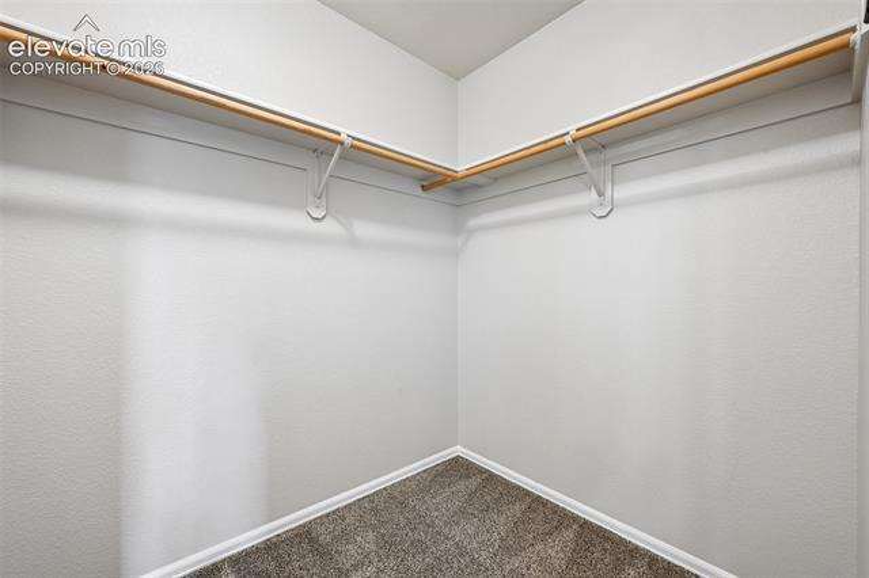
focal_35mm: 14
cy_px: 289
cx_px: 434
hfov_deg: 104.3
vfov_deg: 81.1
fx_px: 338
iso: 400
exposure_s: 1/2
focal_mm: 14
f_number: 10
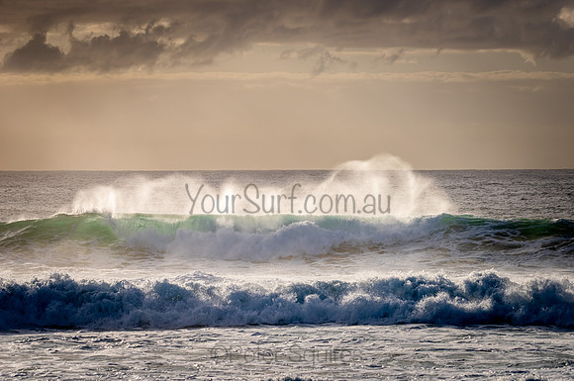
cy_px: 190
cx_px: 287
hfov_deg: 10.3
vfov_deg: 6.8
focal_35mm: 200
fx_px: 3189
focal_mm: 200
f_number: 5.6
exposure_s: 1/2000
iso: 80
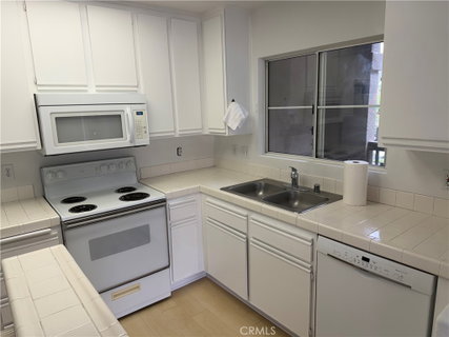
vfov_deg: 56.8
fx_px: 311
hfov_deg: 71.6
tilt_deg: -12.0
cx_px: 224
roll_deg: +2.5
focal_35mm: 24
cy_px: 168
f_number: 1.78
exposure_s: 1/120
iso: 80
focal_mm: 6.76
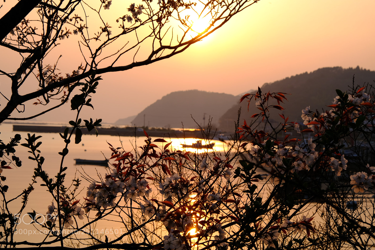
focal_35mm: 84
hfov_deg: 24.2
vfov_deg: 16.3
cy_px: 124
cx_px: 189
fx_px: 875
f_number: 13
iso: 100
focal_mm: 55
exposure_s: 1/56
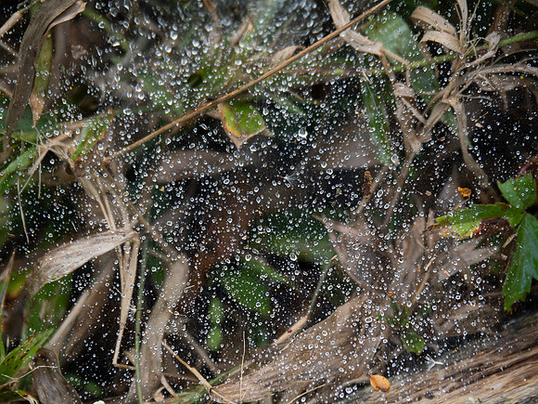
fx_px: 4663
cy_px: 202
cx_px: 269
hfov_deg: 6.6
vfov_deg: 5.0
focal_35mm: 300
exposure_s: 1/125
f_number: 5.6
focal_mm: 150
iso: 400
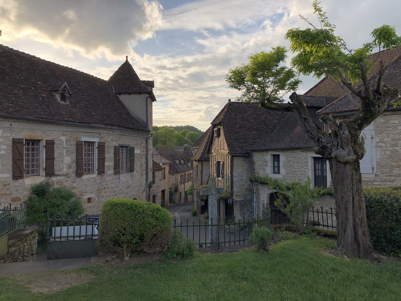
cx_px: 200
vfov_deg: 49.7
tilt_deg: +2.0
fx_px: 324
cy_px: 150
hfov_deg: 63.4
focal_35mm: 28
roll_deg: +1.5
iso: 20
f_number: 1.8
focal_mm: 4
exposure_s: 1/1715
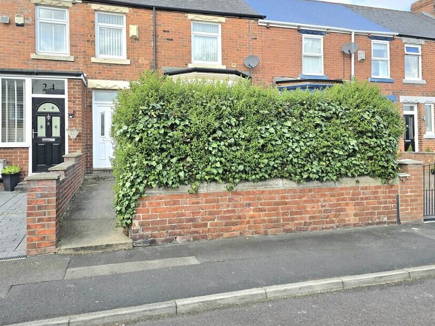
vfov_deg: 49.5
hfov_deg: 63.4
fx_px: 352
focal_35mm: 28
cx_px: 229
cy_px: 134
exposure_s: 1/455
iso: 12
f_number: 1.7
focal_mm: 6.3
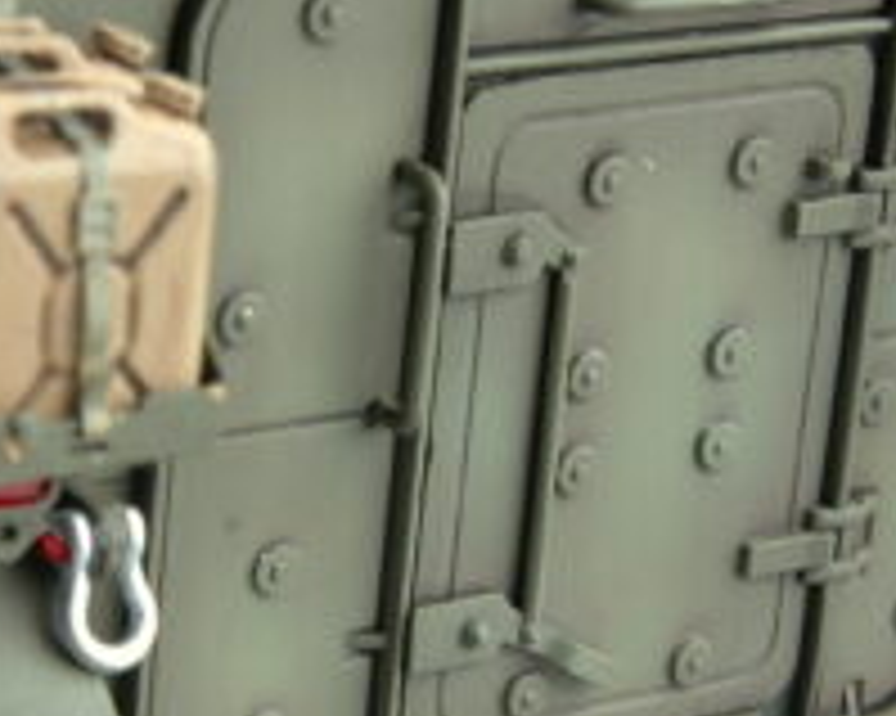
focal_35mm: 196
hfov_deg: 9.9
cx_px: 398
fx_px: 5195
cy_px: 356
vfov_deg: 7.9
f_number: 14
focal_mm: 48
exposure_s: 1/250
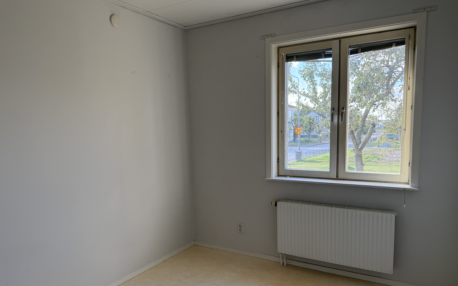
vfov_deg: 47.4
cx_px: 230
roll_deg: +1.3
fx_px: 325
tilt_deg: -6.9
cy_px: 165
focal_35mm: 26
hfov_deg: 70.4
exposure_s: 1/283
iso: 100
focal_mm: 6.76
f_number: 1.78
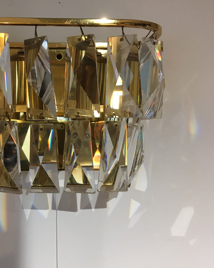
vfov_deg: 43.8
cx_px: 68
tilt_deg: +1.7
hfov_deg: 35.3
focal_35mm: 42
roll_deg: +0.3
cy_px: 119
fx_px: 332
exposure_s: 1/20
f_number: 2.2
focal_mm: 4.15
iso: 200
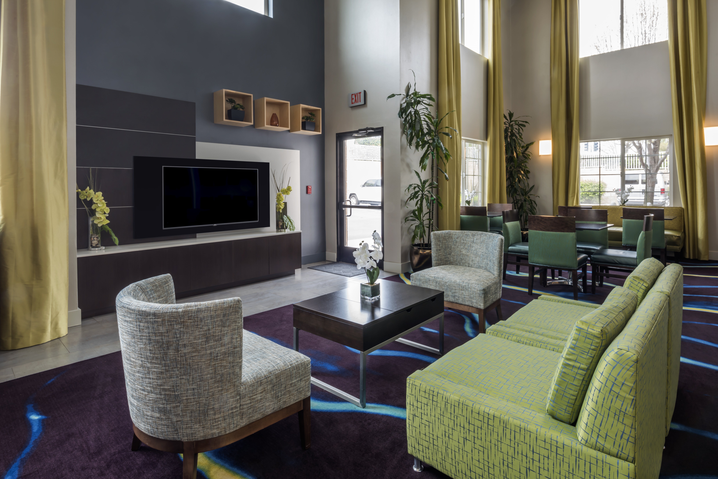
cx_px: 359
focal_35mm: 19
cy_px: 240
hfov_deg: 86.9
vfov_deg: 64.6
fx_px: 379
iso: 100
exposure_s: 1/1.25
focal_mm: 19
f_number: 18
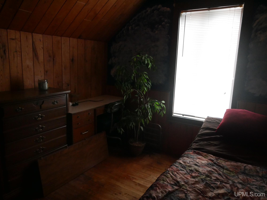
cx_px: 134
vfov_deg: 49.7
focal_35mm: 28
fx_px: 216
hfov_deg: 63.4
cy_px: 100
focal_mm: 14
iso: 3200
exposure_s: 1/125
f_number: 4
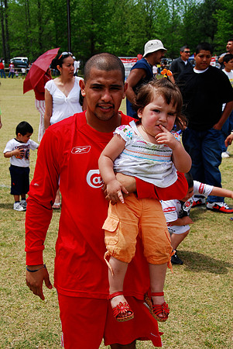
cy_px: 174
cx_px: 116
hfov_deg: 23.8
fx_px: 552
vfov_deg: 35.0
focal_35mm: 57
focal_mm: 38
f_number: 8
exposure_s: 1/250
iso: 100
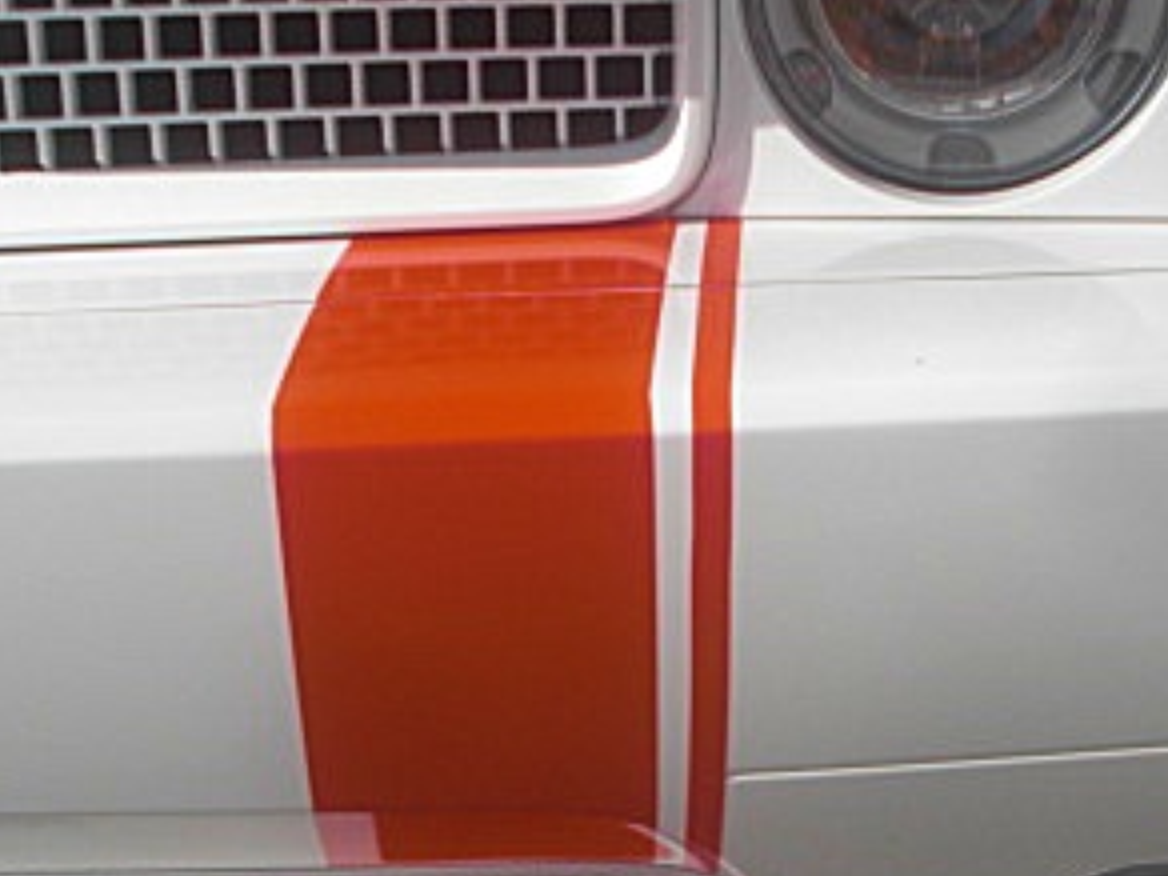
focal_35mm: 79
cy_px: 540
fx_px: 2666
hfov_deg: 24.7
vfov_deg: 18.6
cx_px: 628
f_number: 7.9
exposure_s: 1/160
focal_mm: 6.3
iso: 50
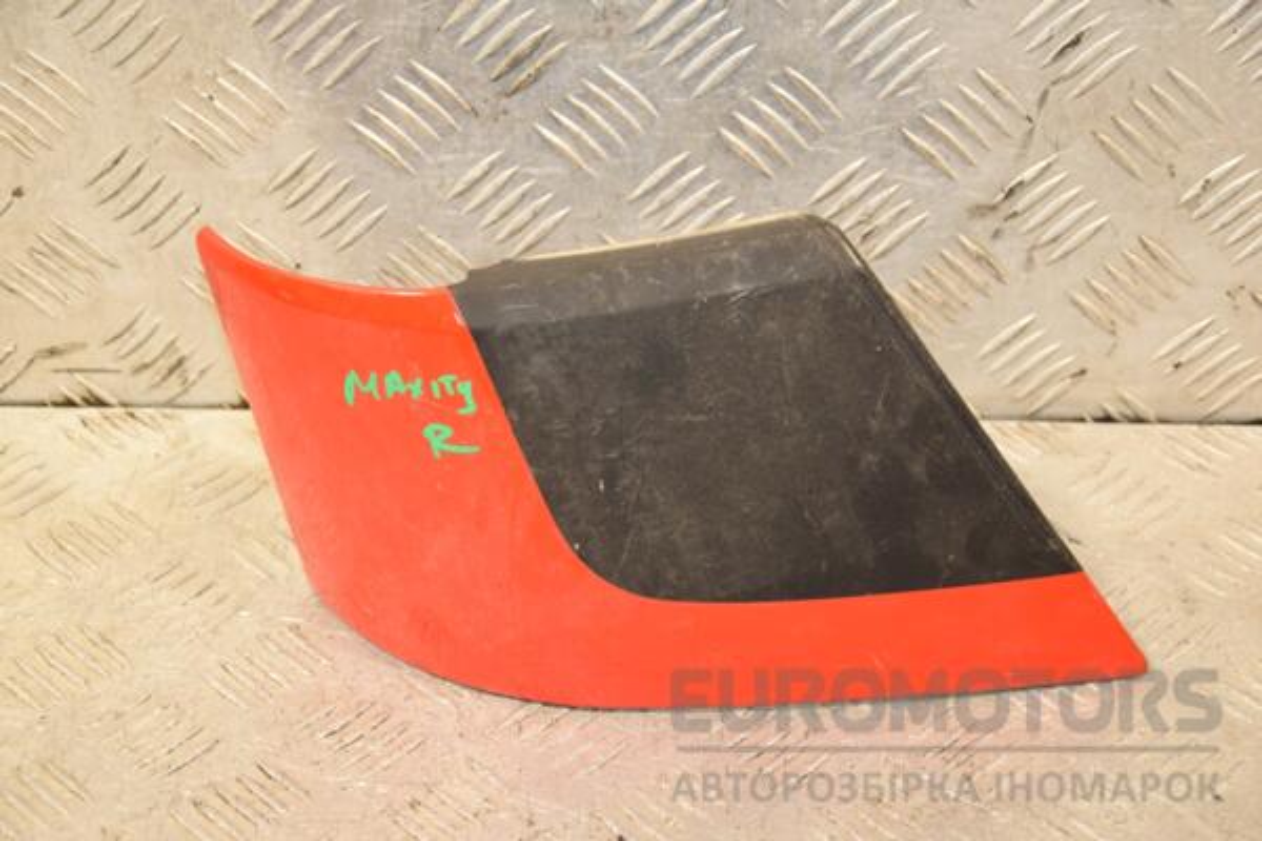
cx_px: 631
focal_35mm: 78
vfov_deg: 17.5
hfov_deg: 26.0
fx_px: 2734
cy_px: 420
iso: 800
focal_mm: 52
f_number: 5
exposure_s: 1/125
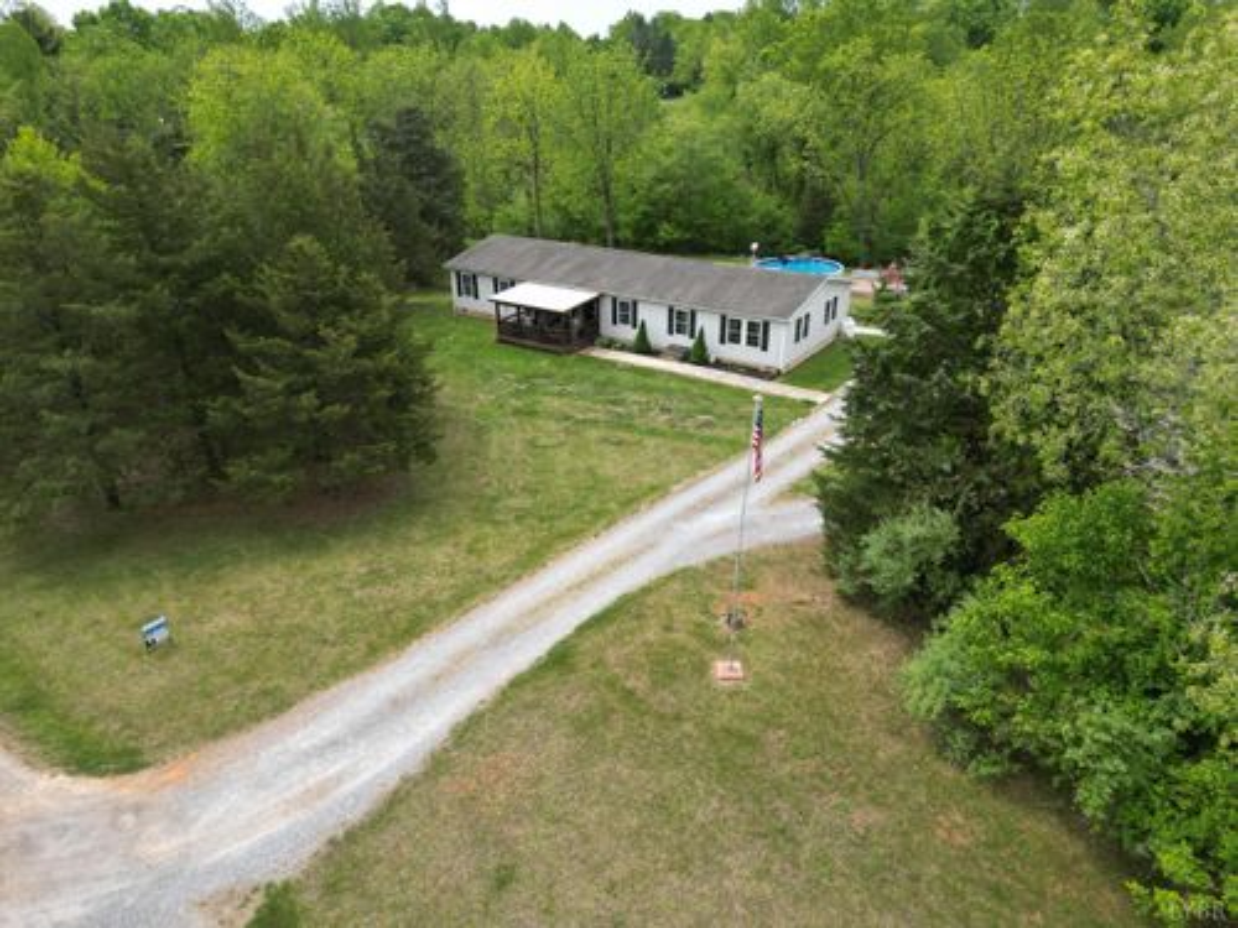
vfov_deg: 56.8
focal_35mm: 24
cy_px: 464
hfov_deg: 71.6
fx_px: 858
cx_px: 619
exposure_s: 1/1250
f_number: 1.7
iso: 110
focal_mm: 6.72
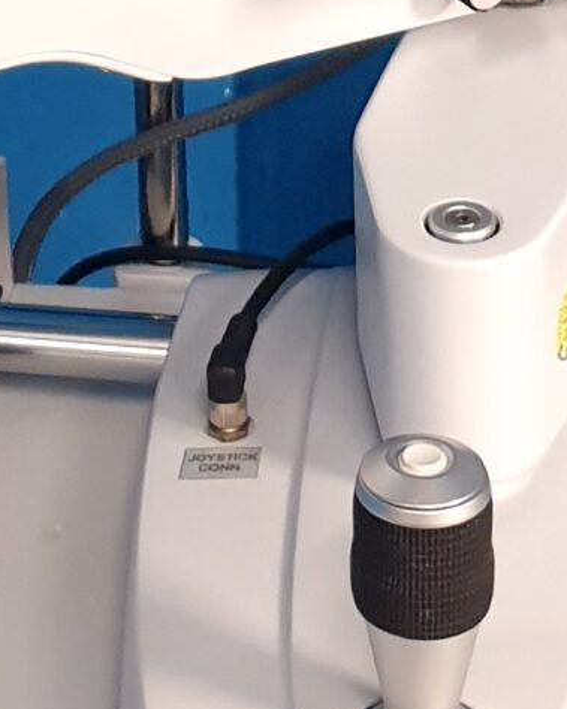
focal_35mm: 137
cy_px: -633
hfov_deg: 11.3
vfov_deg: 12.6
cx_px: 209
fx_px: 2875
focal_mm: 4.3
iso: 250
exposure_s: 1/33
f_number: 1.5
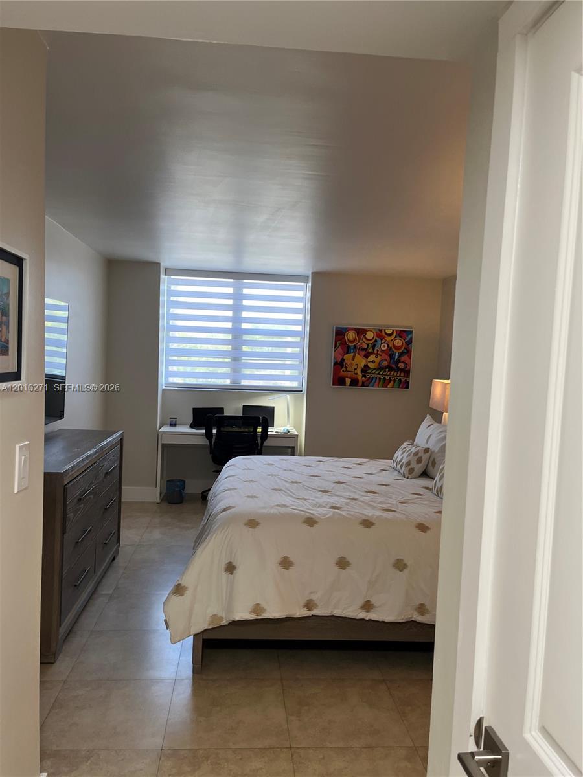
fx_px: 584
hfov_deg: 53.1
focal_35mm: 26
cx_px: 292
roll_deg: -1.8
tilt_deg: -3.7
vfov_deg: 67.3
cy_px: 388
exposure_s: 1/120
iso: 125
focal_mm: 5.1
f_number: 1.6
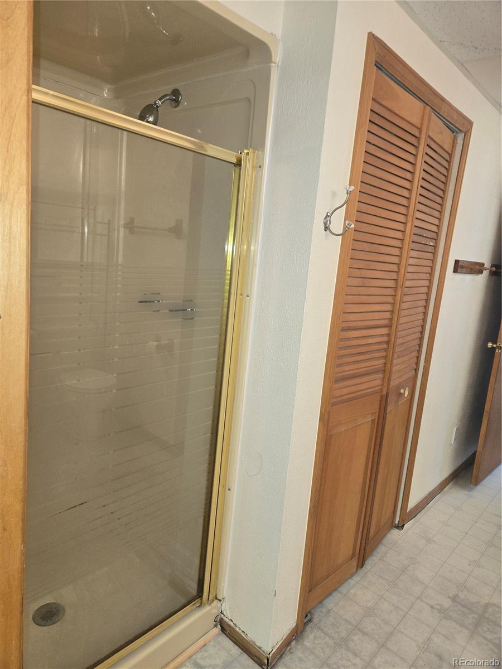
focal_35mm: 23
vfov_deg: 73.9
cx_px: 251
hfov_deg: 58.9
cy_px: 334
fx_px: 445
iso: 100
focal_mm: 5.4
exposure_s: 1/40
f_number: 1.8
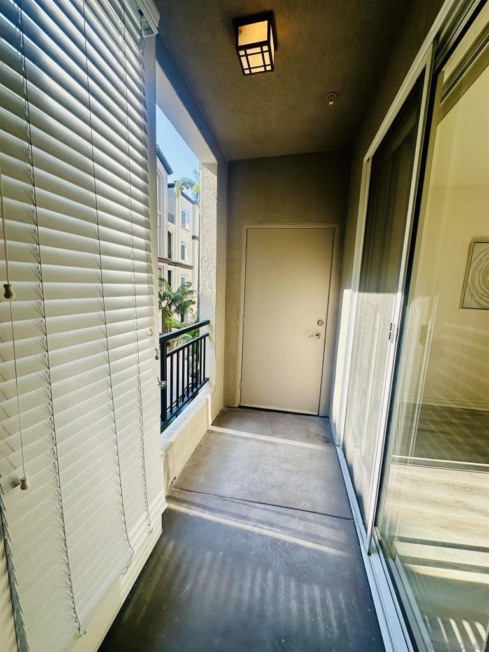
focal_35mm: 14
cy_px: 326
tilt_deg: -8.5
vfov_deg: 102.1
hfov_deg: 85.7
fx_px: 264
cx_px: 244
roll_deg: -3.5
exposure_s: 1/226
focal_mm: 2.22
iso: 40
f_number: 2.2
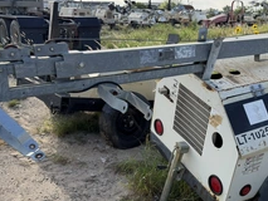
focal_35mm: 45
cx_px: 169
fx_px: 349
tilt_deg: -16.2
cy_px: 124
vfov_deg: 32.1
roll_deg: -2.4
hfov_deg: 41.7
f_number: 1.78
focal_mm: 6.76
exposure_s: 1/2801
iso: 100
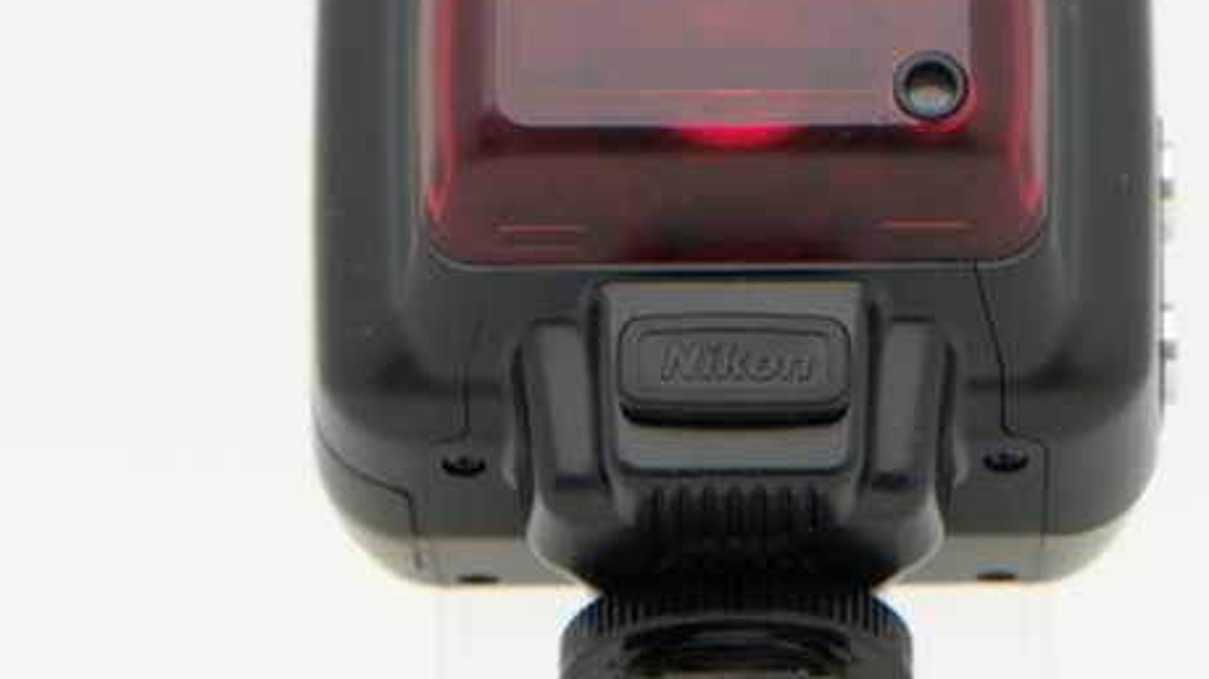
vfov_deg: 6.9
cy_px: -166
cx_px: 745
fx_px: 5609
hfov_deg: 12.3
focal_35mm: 175
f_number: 8
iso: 200
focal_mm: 42.5
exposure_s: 1/125
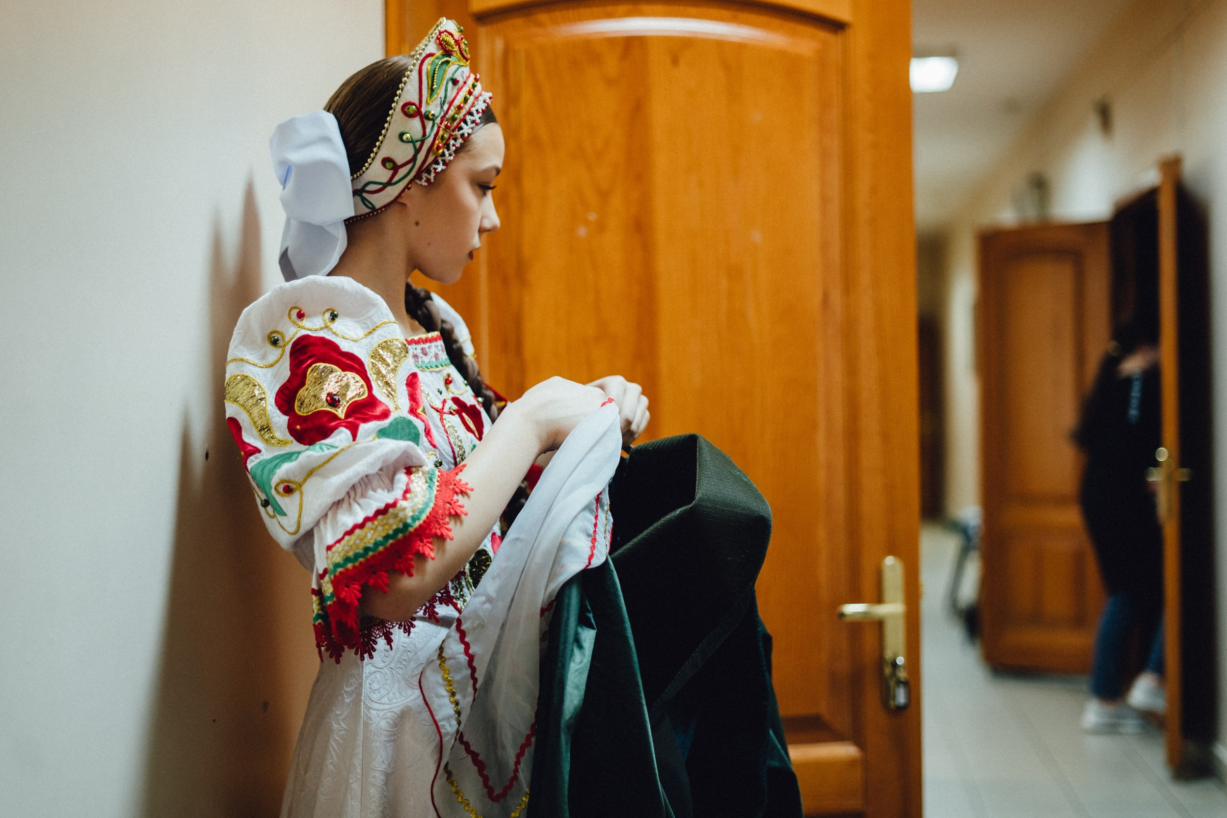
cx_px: 614
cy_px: 409
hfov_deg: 39.5
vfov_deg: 26.9
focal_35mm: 50
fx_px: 1711
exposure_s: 1/200
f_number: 1.8
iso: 1250
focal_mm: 50
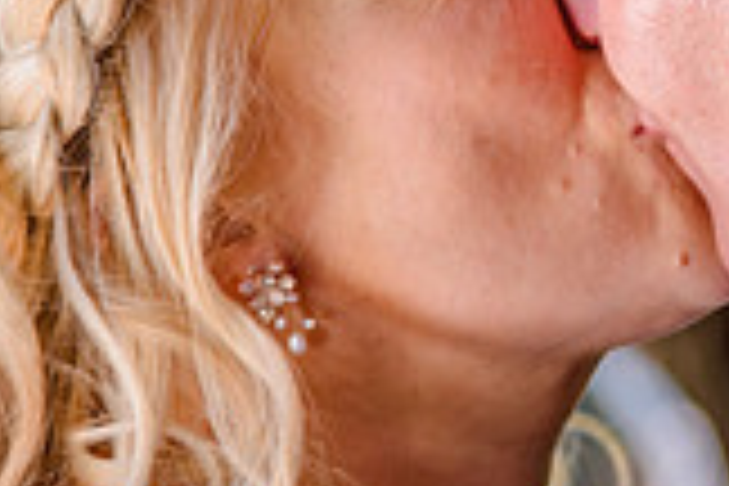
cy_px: 156
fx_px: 9274
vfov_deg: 3.0
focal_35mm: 458
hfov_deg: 4.5
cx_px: 764
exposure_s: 1/125
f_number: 4
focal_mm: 98
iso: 320
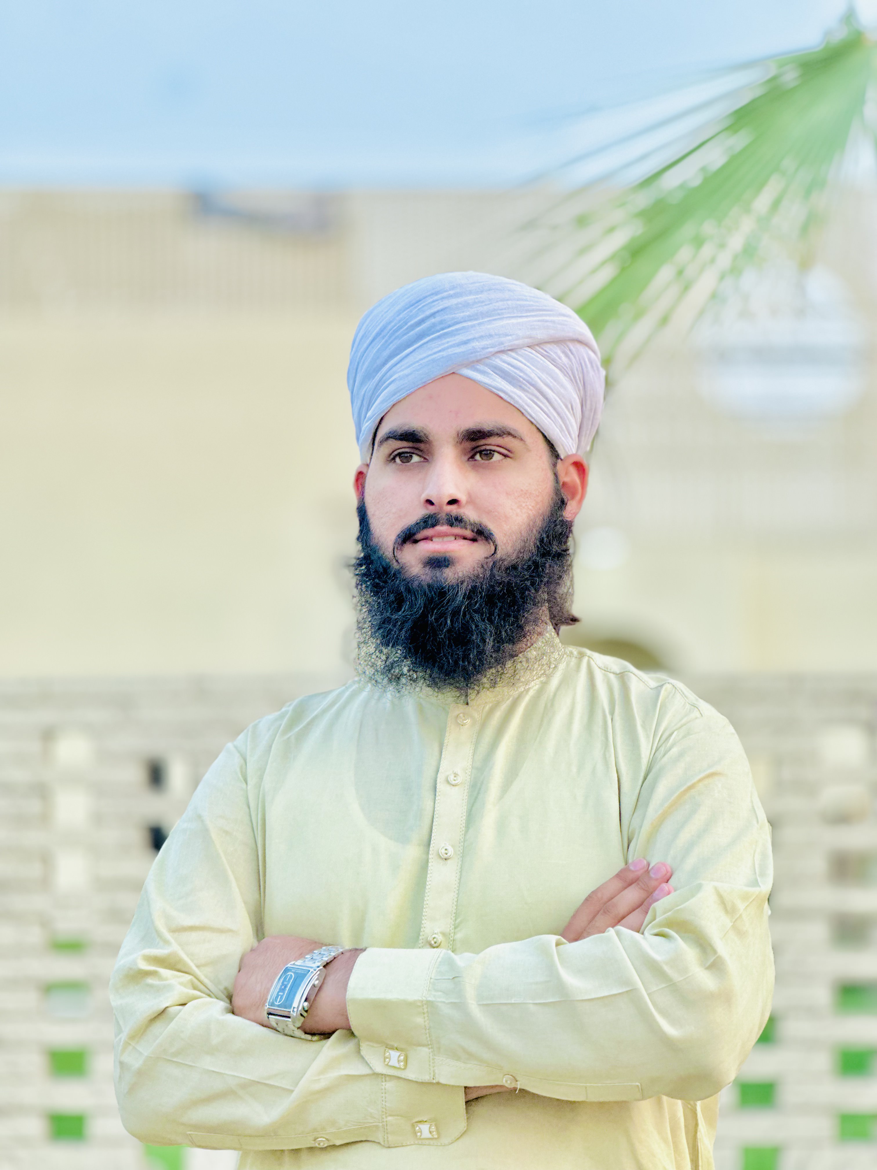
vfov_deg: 25.3
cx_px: 438
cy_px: 585
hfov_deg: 19.1
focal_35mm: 77
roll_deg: -0.1
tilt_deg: +8.0
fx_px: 2601
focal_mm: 9
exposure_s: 1/121
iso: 80
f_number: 2.8
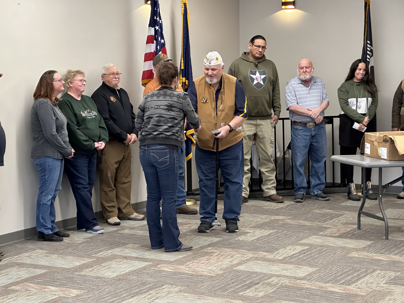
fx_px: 899
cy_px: 152
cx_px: 202
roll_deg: +1.4
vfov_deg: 19.1
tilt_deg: -5.1
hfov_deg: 25.3
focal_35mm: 77
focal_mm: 9
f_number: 2.8
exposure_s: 1/60
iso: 200
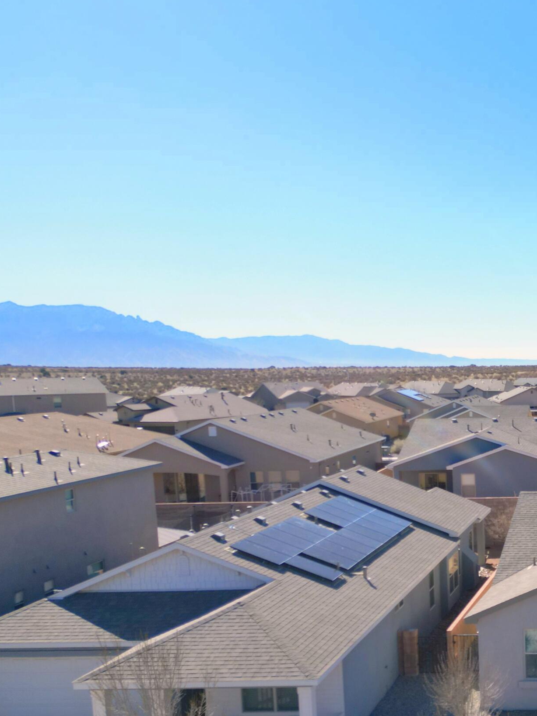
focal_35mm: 44
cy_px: 481
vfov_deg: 42.3
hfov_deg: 29.1
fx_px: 910
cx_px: 619
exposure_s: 1/4000
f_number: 1.7
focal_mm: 6.72
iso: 130
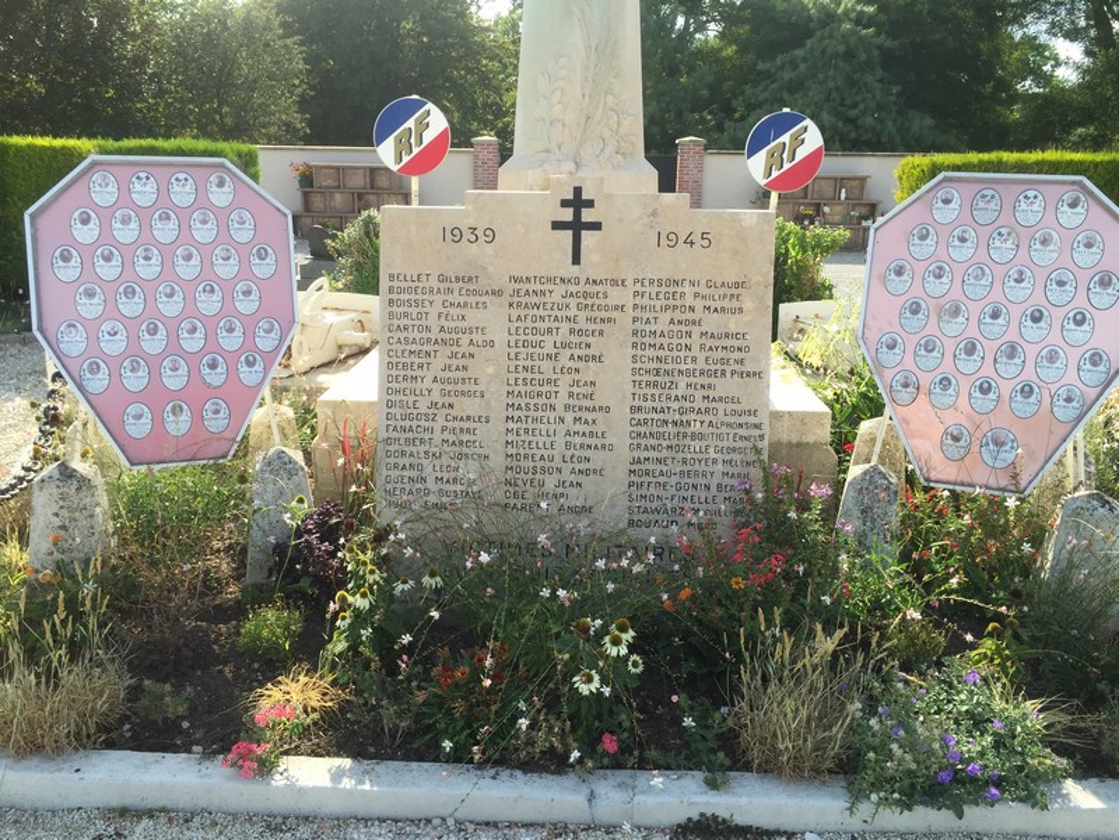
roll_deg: -1.9
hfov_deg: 61.7
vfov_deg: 48.2
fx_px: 937
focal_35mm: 29
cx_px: 560
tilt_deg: -13.9
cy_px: 420
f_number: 2.2
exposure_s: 1/694
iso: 32
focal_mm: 4.15
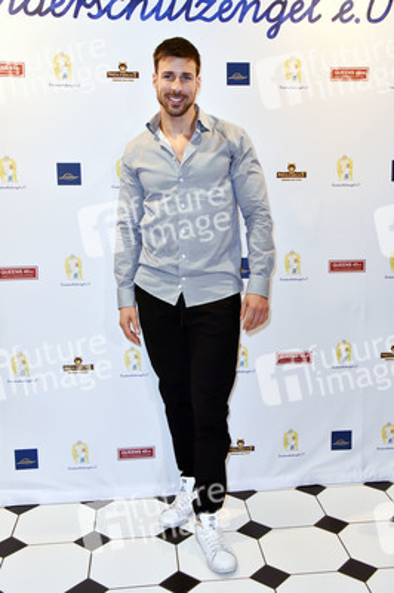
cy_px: 296
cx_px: 197
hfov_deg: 36.8
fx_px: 592
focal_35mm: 36
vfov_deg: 53.2
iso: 2000
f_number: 5.6
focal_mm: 36
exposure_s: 1/200
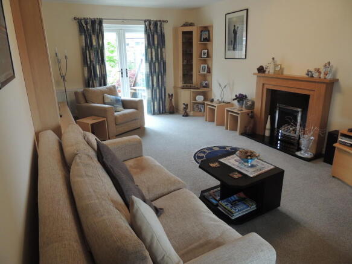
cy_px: 132
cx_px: 176
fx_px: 244
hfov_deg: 71.6
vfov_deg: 56.8
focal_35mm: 24
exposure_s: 1/30
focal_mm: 4.3
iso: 220
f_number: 3
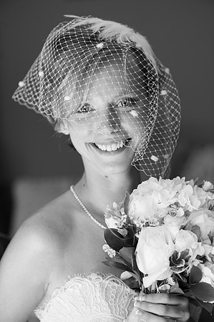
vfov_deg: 19.5
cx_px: 107
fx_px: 938
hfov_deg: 13.0
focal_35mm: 105
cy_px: 161
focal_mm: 105
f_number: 4
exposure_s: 1/80
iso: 800
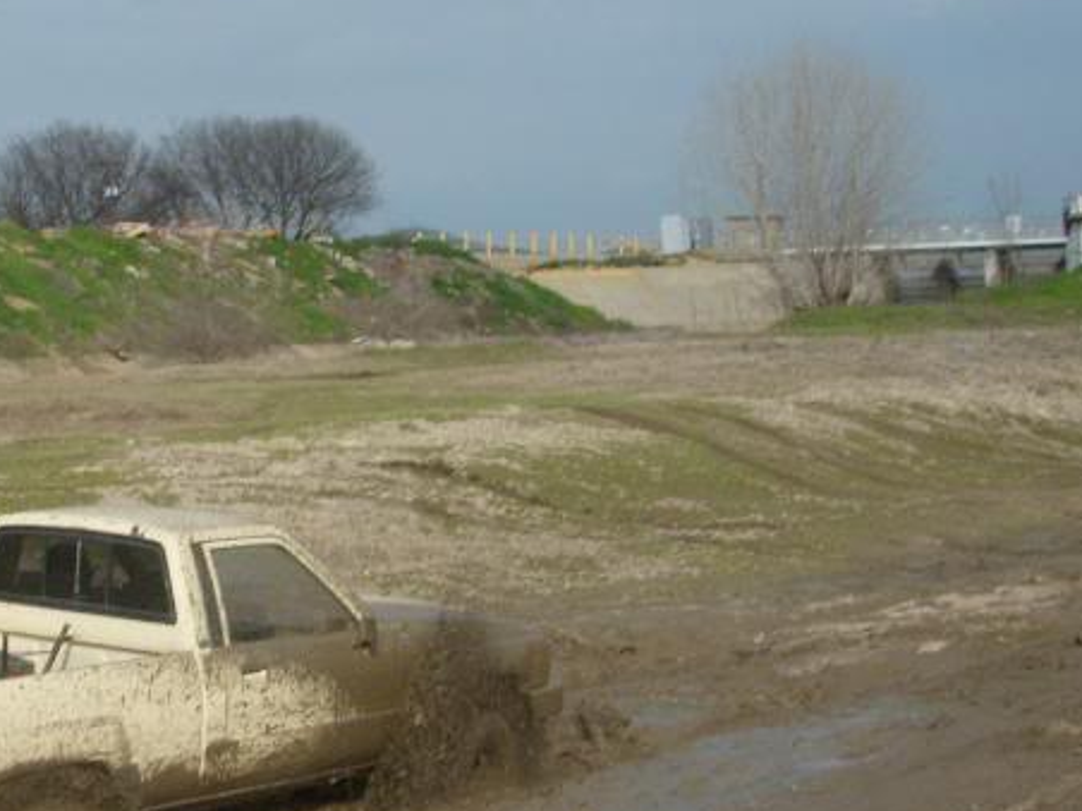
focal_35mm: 92
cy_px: 526
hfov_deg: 21.1
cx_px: 218
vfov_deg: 16.0
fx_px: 2876
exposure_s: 1/250
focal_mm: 8.7
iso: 80
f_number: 8.4
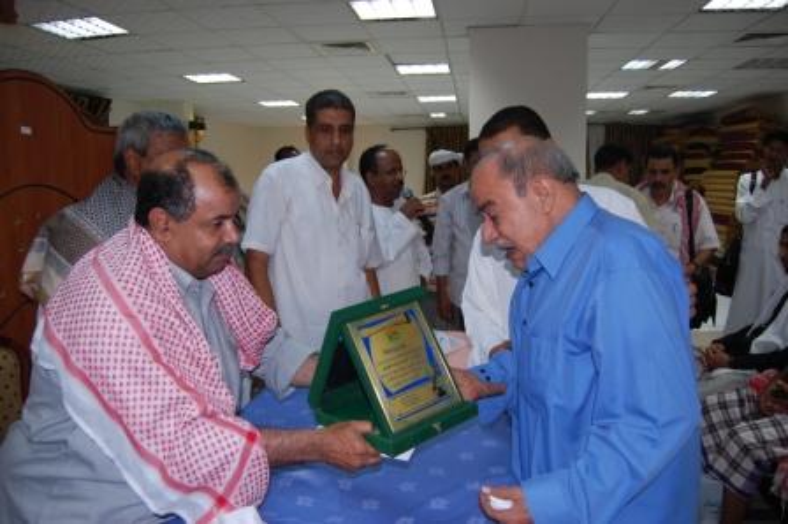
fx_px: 591
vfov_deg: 47.9
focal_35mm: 27
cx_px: 394
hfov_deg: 67.4
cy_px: 262
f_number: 3.5
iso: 400
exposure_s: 1/60
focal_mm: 18
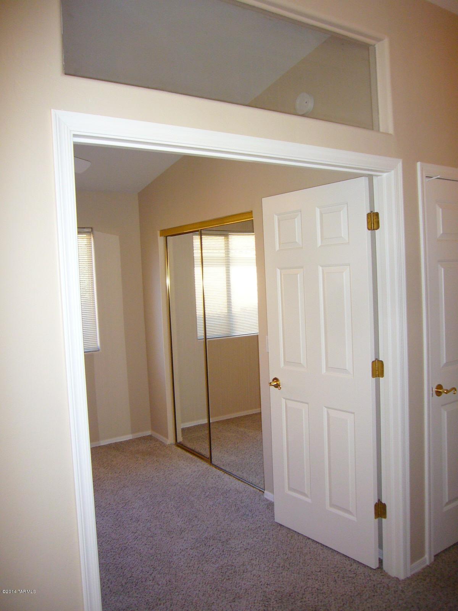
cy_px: 306
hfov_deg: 49.7
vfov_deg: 63.4
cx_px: 229
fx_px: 494
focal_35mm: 28
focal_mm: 4.6
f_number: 2.8
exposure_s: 1/30
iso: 160
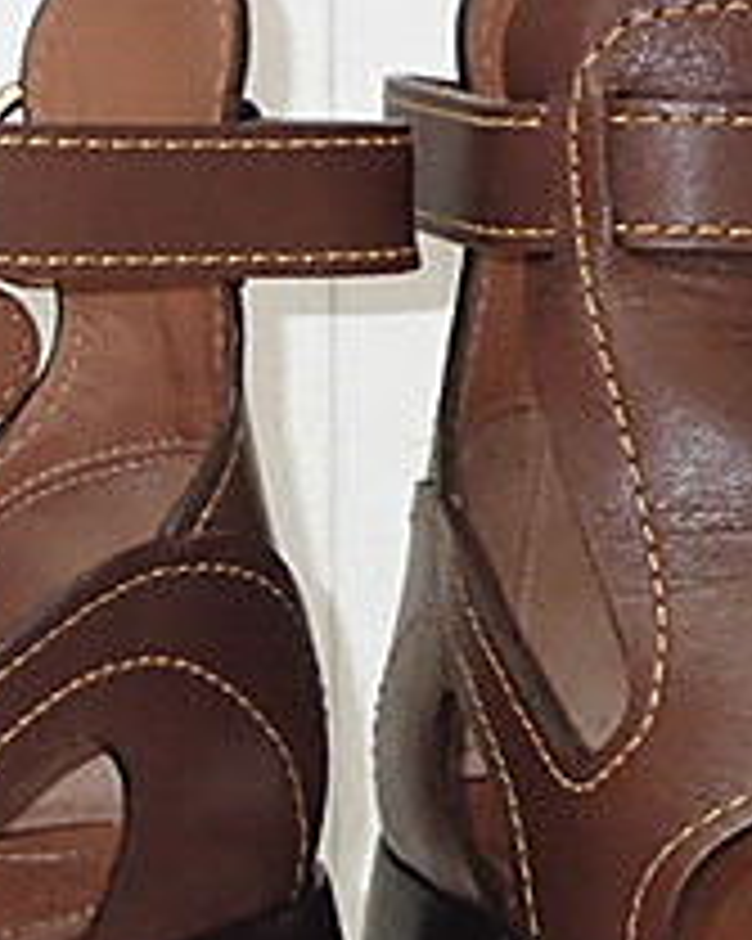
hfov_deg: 6.1
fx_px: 7072
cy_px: 747
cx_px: 77
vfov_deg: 7.6
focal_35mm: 254
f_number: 4.5
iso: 500
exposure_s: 1/80
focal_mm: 15.41
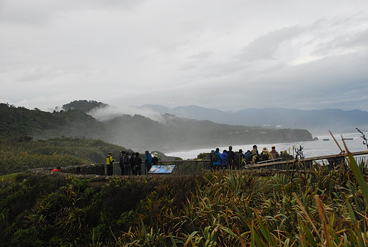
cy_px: 124
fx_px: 399
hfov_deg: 49.5
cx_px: 184
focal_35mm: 39
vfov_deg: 34.3
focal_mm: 26
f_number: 5.6
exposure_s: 1/800
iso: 400
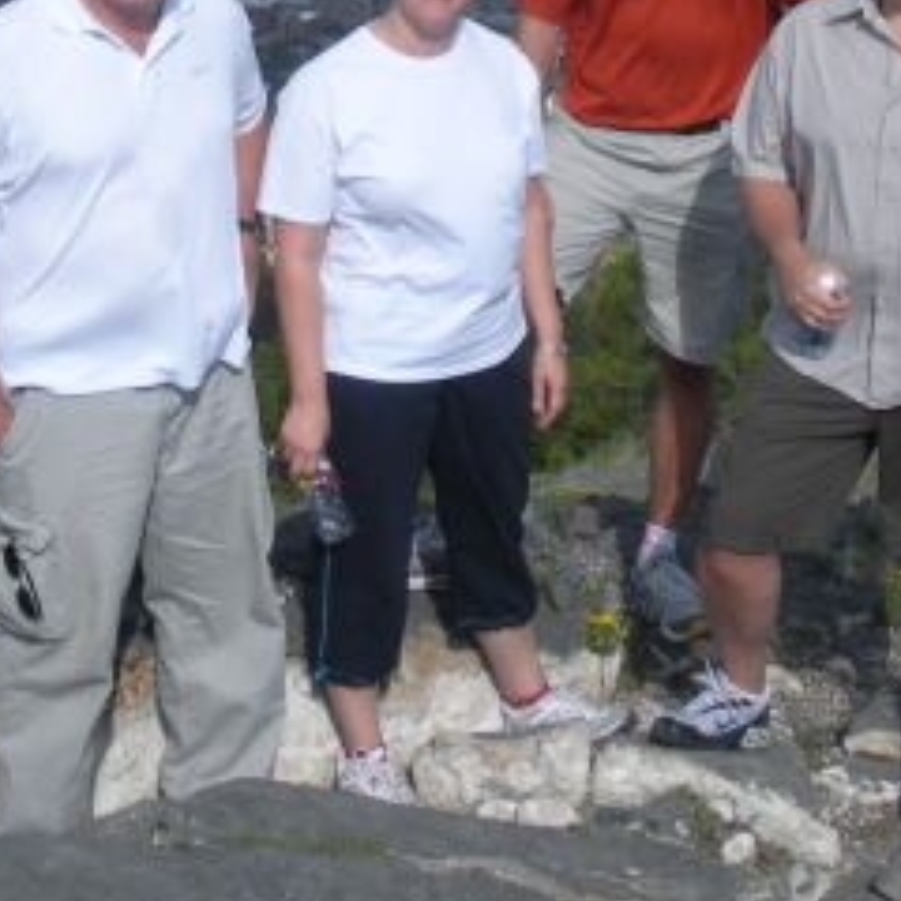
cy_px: -169
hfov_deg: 16.4
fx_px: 3121
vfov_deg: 15.8
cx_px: 616
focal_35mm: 106
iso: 64
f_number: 3.5
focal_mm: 6.3
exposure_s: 1/842
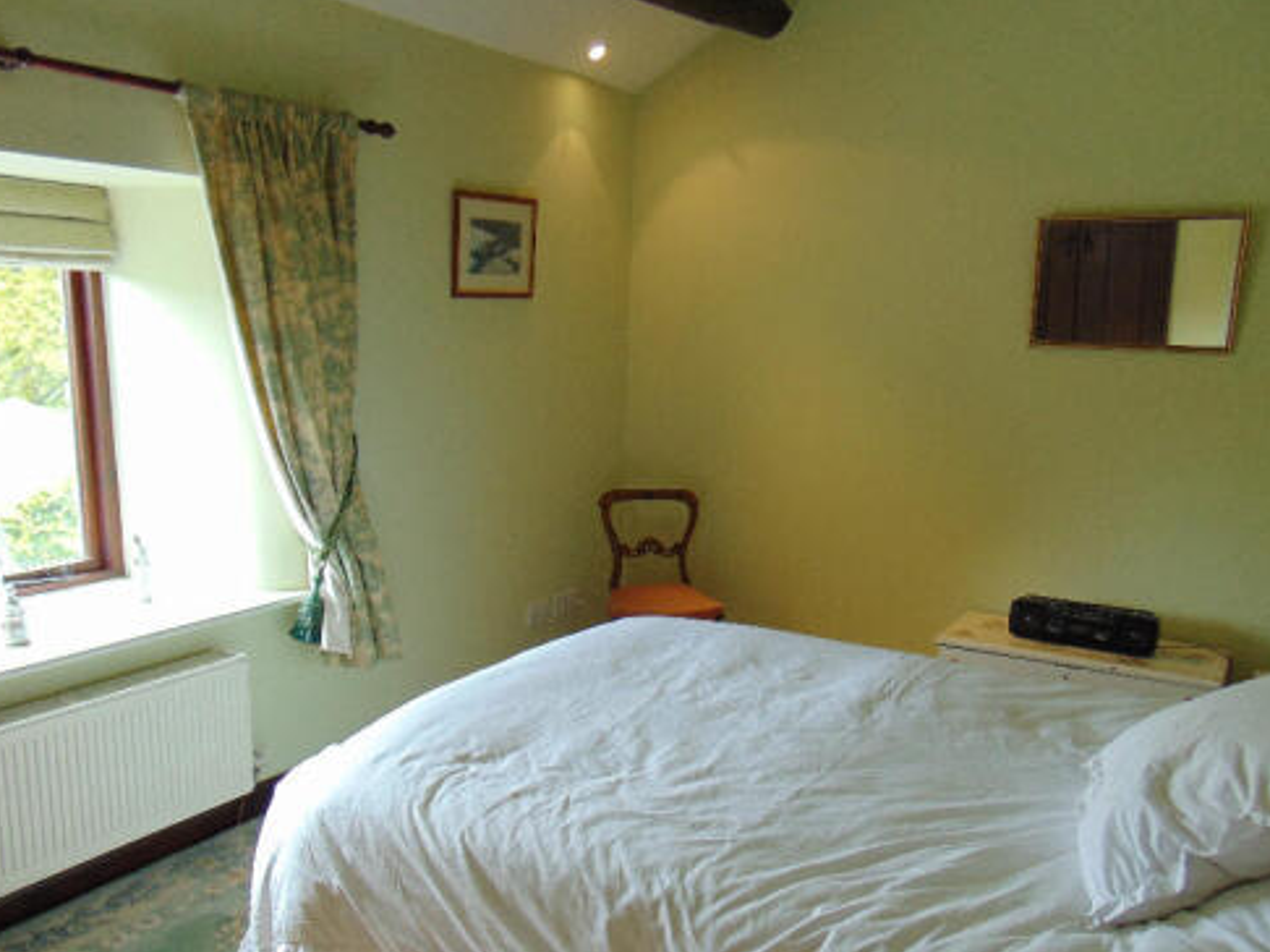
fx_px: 1100
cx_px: 600
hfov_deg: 60.0
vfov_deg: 46.6
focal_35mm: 30
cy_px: 561
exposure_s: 1/30
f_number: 3
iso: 100
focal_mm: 4.5
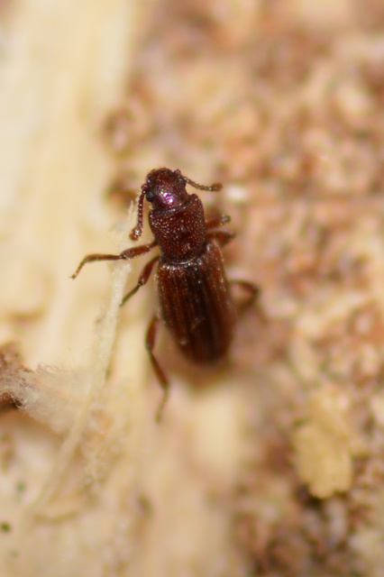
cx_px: 192
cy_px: 288
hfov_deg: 9.1
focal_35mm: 150
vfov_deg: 13.7
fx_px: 2402
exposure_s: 1/200
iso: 100
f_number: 9
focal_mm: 100
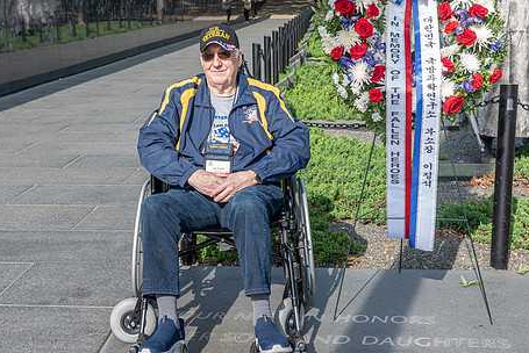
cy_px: 132
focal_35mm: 51
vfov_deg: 26.4
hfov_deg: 38.8
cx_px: 238
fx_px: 750
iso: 100
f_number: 7.1
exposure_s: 1/125
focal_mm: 40
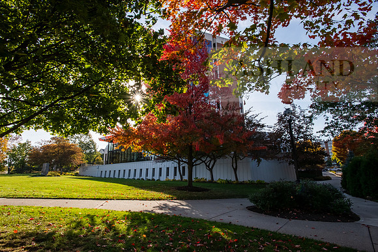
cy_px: 126
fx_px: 210
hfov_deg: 84.0
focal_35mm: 20
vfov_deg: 62.0
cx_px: 189
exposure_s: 1/200
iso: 800
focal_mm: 20
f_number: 20
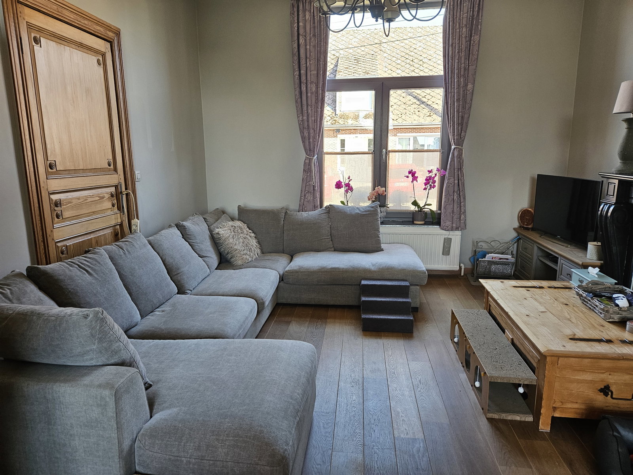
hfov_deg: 73.9
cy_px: 238
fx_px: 421
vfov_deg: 58.9
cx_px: 316
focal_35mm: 23
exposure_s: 1/100
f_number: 1.8
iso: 160
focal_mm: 5.4
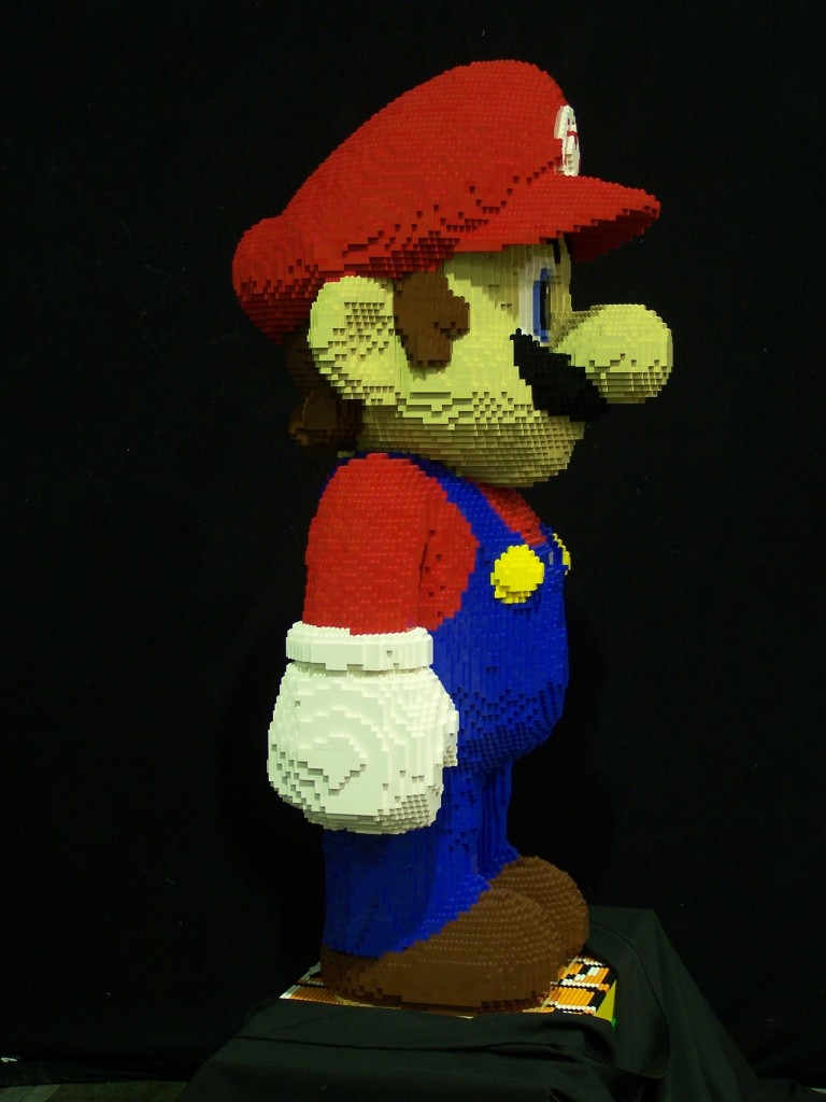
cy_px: 551
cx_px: 413
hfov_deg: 22.9
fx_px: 2036
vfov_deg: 30.3
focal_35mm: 64
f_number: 3.2
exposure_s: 1/2
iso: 80
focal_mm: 10.7
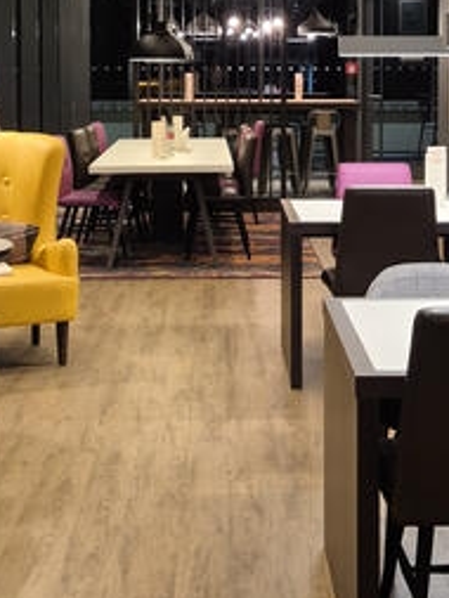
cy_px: 92
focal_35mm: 69
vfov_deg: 27.4
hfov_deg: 21.3
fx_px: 1192
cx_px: 243
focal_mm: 5.4
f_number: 1.8
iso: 250
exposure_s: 1/100
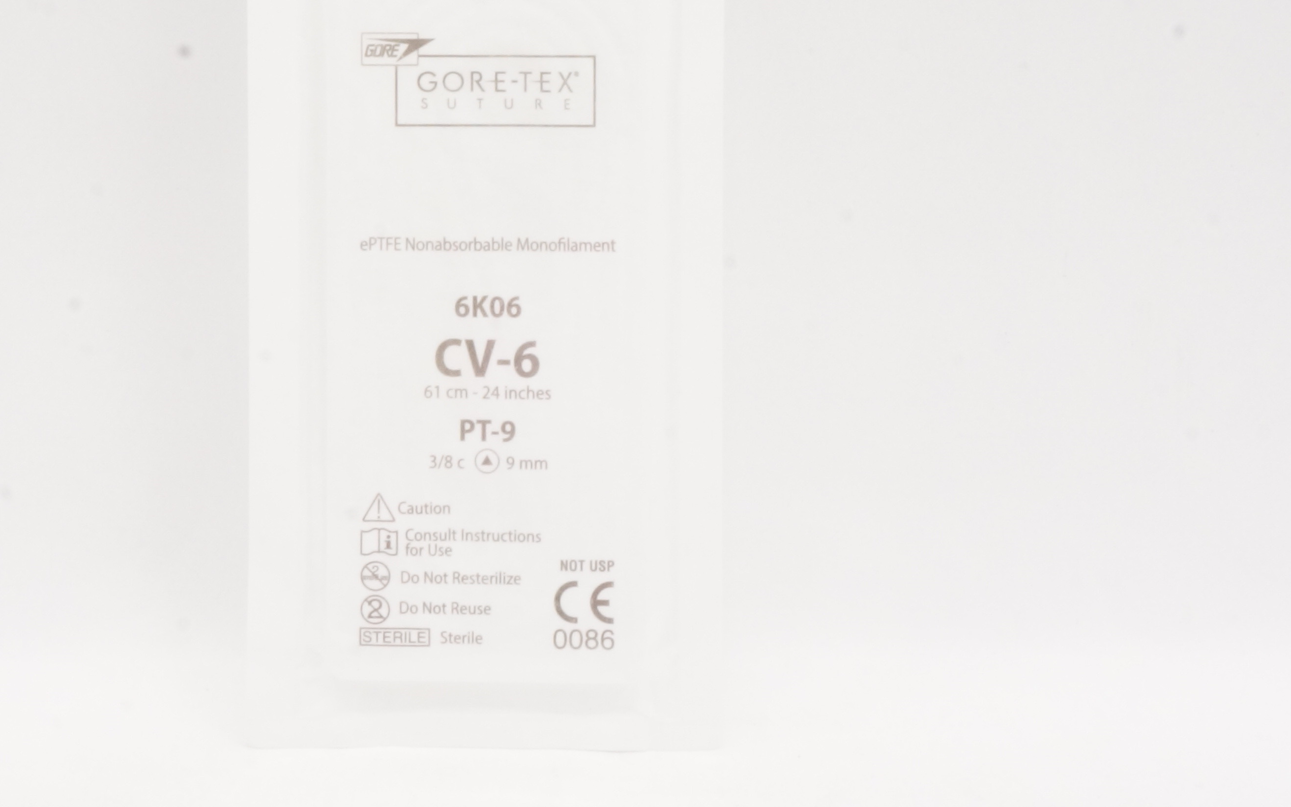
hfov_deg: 25.8
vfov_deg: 16.2
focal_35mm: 80
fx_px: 2815
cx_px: 491
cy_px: 137
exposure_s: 1/13
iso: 1600
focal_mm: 28
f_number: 25
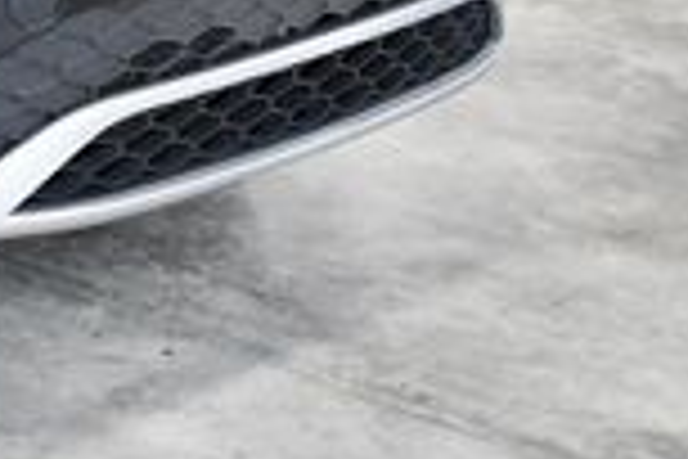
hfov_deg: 11.5
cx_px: -643
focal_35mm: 163
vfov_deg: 8.1
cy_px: -430
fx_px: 3115
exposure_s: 1/640
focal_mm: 26
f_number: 4.5
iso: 2500
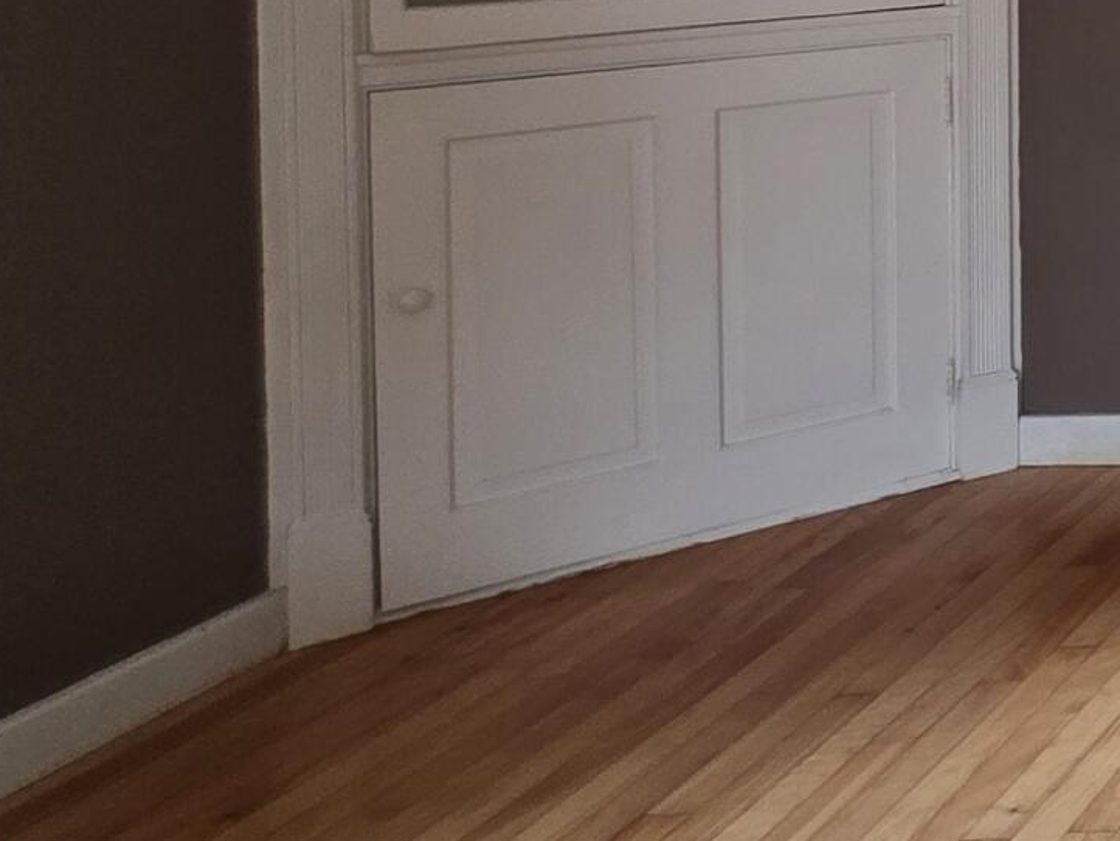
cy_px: -161
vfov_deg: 24.6
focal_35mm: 54
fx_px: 1748
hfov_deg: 21.7
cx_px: 2032
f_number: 1.9
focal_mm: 2.2
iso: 200
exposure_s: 1/120
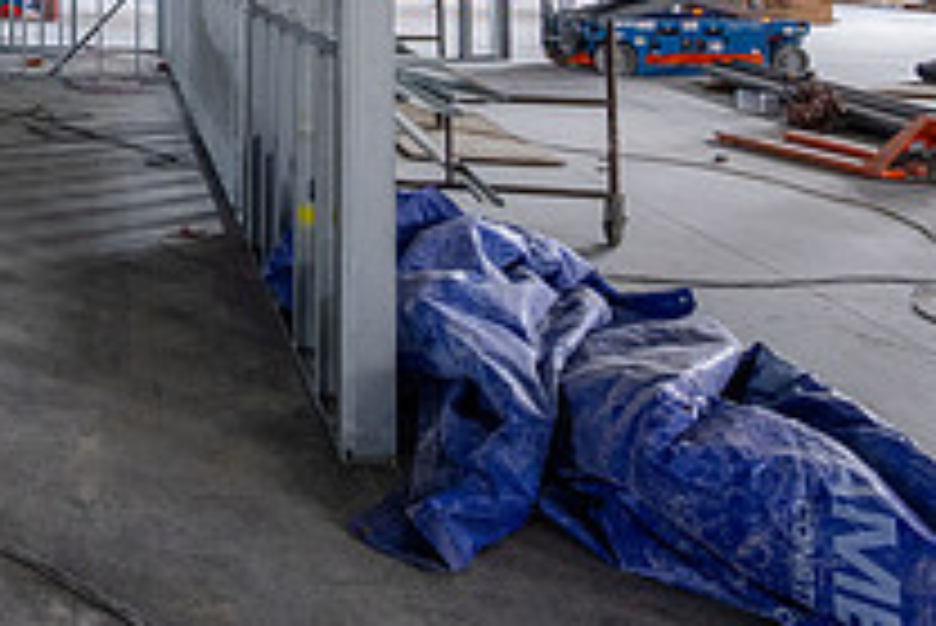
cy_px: -79
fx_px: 1015
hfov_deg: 40.5
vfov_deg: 30.3
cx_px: -81
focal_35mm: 39
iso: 1600
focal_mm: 14
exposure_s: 1/125
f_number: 5
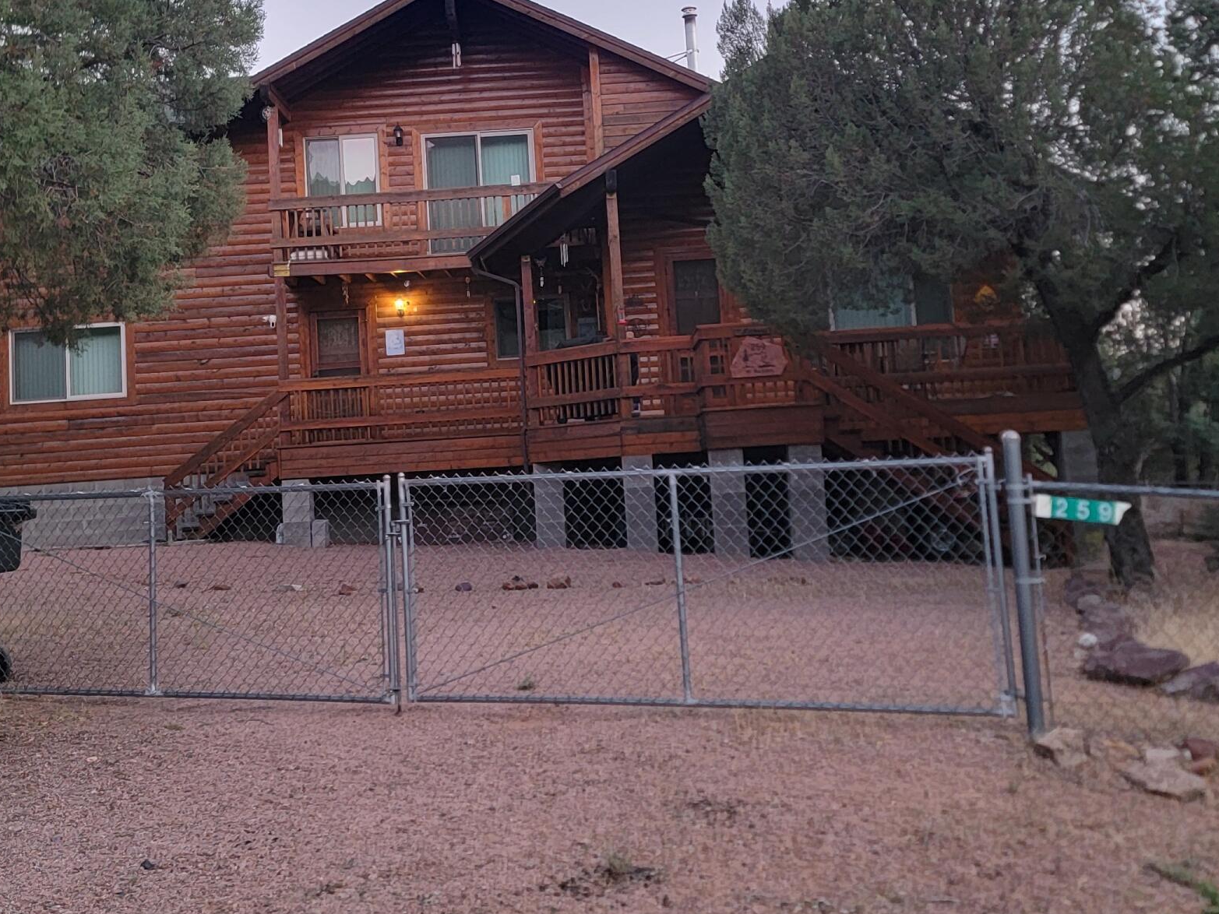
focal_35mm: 46
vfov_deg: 31.3
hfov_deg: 41.2
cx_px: 573
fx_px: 1620
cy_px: 315
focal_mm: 6.7
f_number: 1.8
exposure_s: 1/40
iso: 200
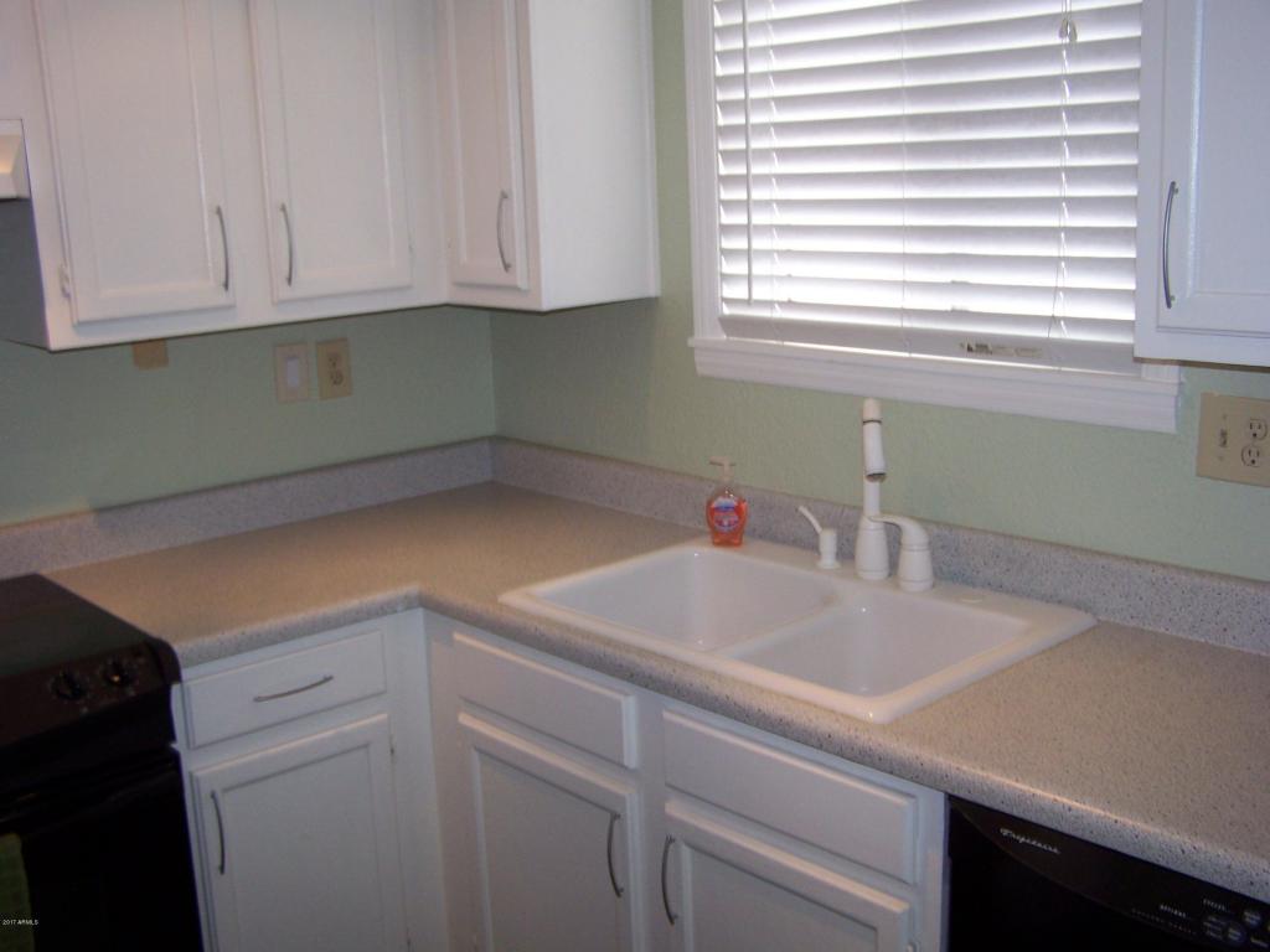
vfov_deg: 37.7
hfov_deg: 49.0
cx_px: 635
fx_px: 1394
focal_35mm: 38
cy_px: 476
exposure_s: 1/60
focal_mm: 6.3
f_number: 2.8
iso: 80
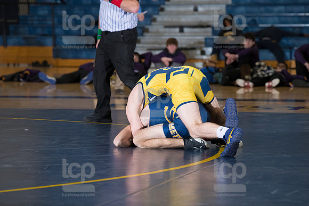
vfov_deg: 6.9
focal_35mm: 200
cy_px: 103
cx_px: 154
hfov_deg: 10.3
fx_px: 1717
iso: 1250
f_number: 5.6
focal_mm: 200
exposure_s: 1/250
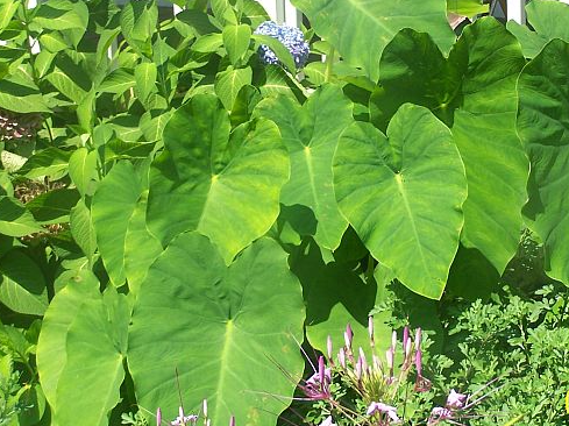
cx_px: 372
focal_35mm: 96
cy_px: 173
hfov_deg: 20.4
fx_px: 1577
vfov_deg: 15.4
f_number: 3.2
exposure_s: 1/500
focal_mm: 11.1
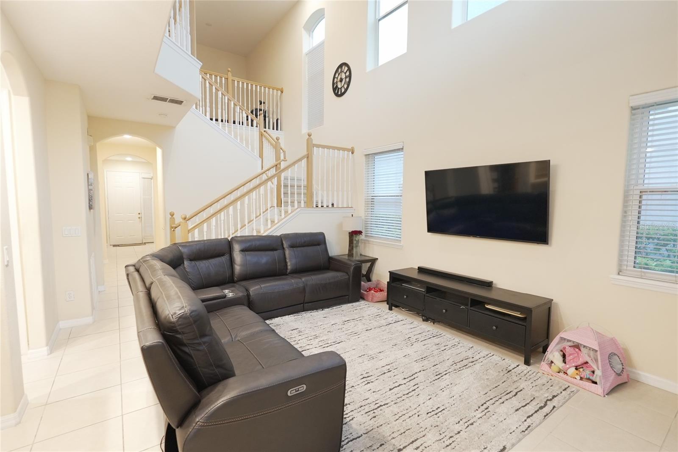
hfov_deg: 96.7
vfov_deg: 73.8
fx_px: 301
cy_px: 226
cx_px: 339
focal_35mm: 16
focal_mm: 11
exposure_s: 1/30
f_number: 1.8
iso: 500
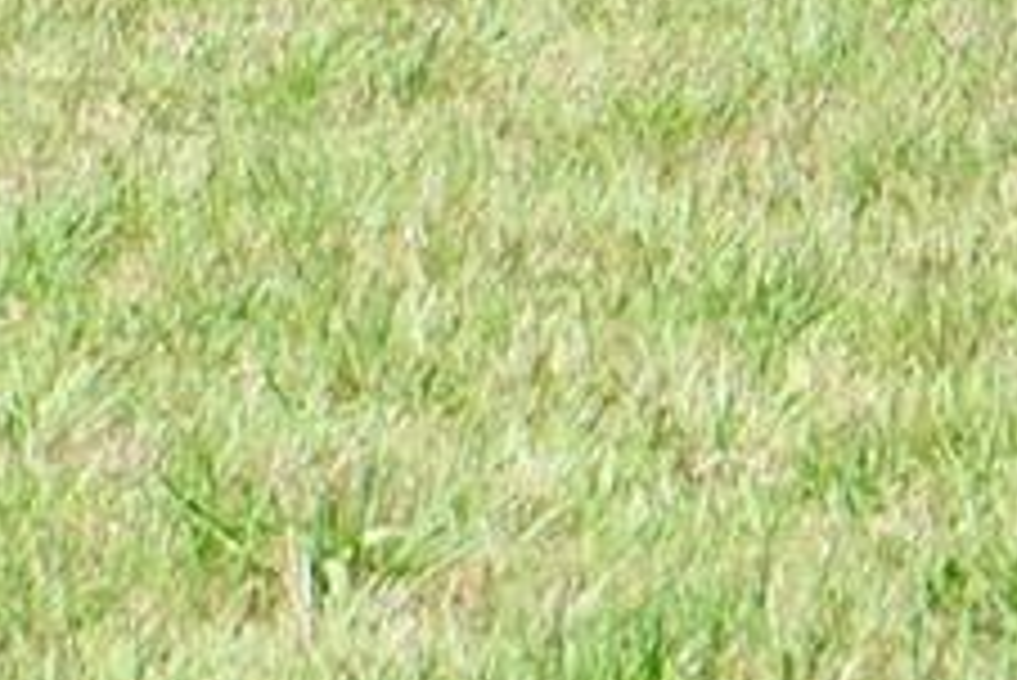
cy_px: -1139
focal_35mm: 500
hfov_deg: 4.1
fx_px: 14134
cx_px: 1503
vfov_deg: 2.7
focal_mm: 70
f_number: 9
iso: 100
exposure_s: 1/125
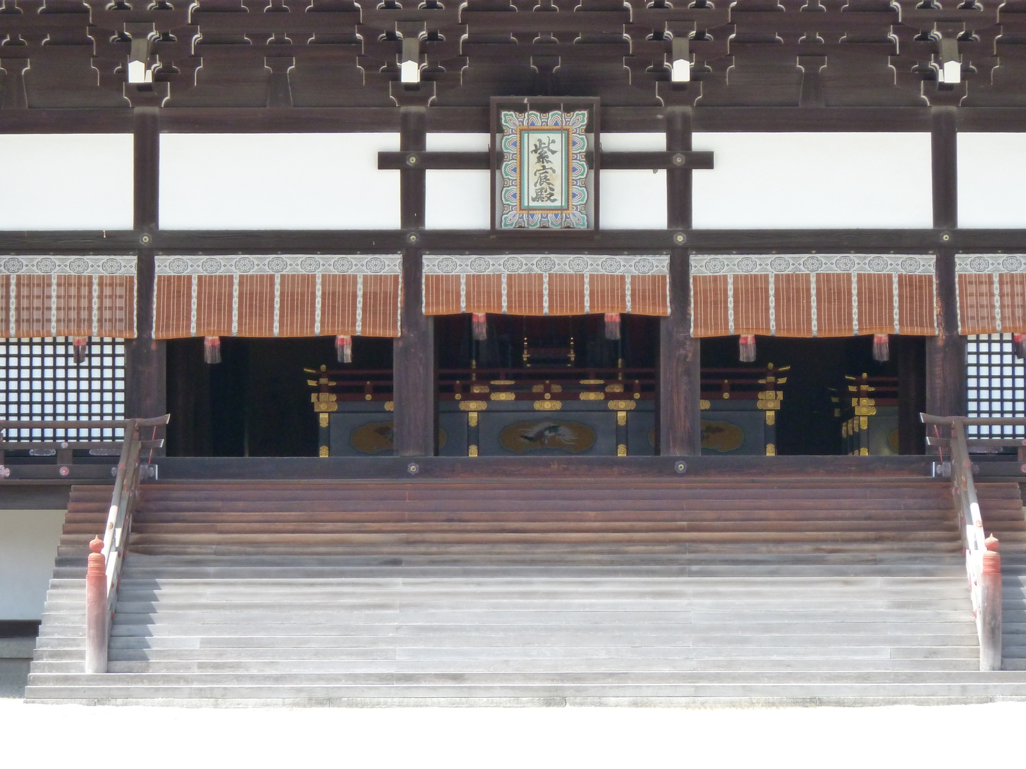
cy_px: 384
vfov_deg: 7.6
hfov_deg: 10.1
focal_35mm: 196
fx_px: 5809
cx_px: 513
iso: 250
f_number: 4.5
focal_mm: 32.1
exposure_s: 1/200
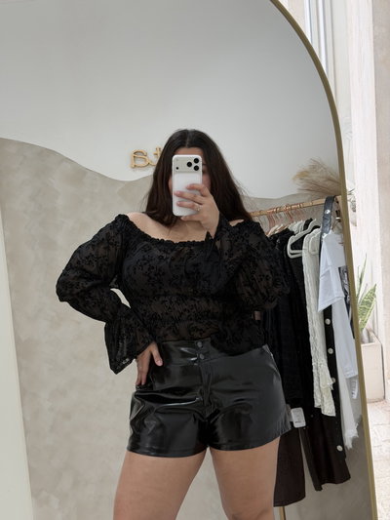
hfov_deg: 30.3
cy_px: 260
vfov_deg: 39.6
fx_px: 721
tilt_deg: -16.8
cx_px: 195
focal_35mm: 48
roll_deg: +7.0
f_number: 1.78
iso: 80
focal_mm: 6.76
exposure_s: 1/50
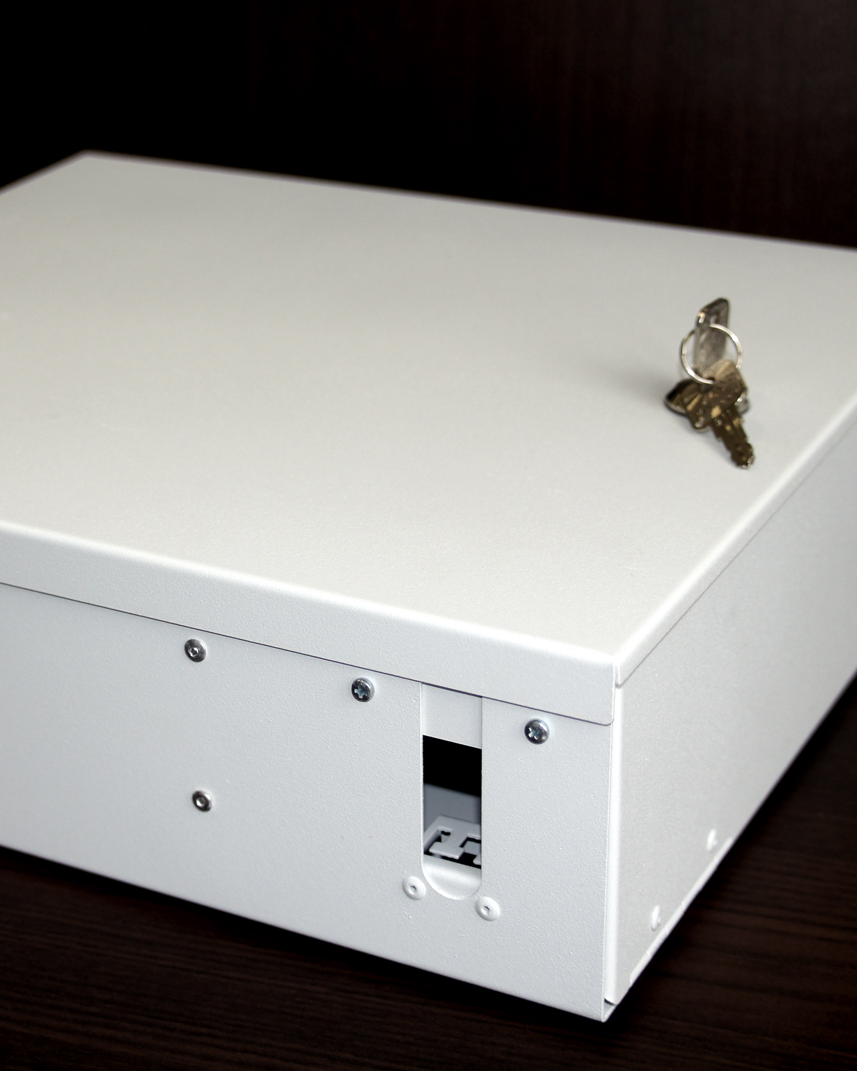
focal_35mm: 75
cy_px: 538
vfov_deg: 25.5
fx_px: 2369
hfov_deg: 20.4
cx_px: 263
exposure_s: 1/60
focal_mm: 35
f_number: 4
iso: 160
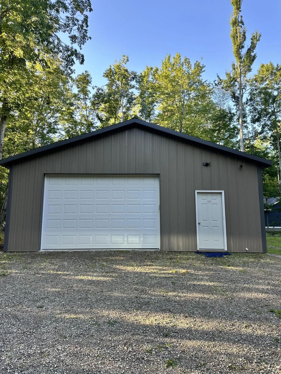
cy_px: 187
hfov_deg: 56.8
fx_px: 260
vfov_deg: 71.6
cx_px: 140
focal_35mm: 24
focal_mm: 6.86
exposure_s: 1/209
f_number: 1.78
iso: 64
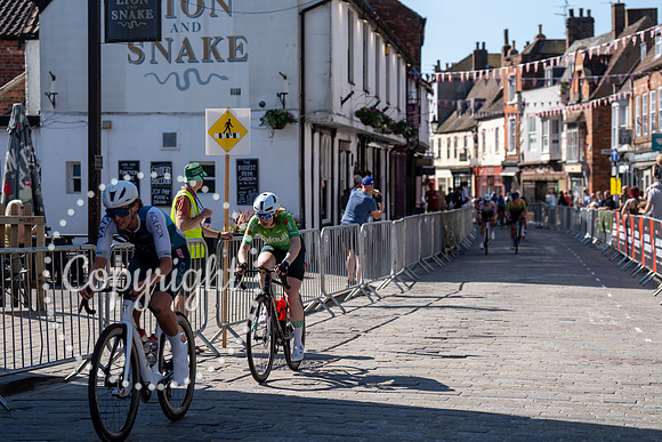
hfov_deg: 27.0
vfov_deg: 18.2
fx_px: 1379
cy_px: 221
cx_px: 331
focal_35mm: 75
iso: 100
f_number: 3.5
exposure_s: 1/1000
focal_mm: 75
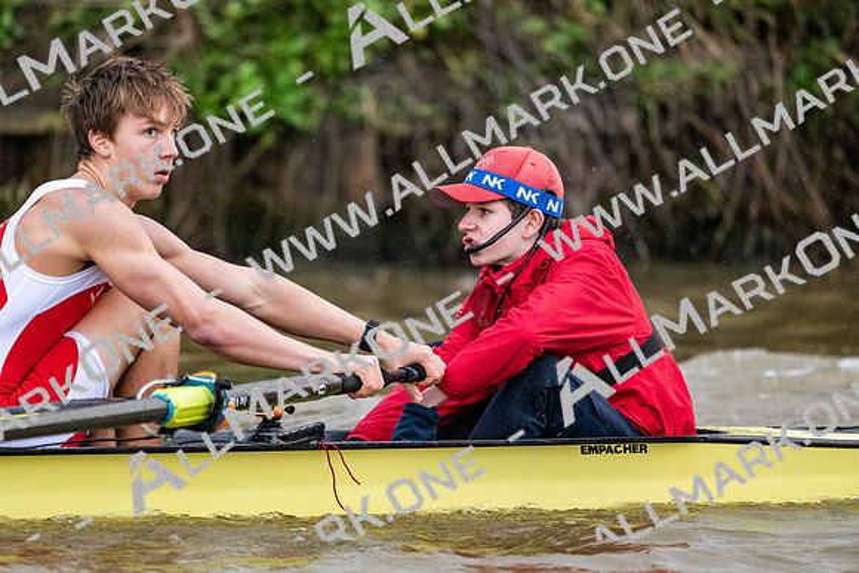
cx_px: 430
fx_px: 9546
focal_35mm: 400
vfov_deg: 3.4
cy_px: 286
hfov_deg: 5.2
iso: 2800
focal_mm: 400
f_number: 4.5
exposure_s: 1/1600
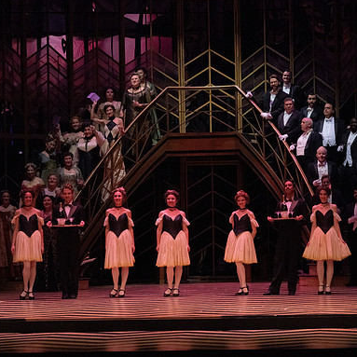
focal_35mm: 139
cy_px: 178
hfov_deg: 12.6
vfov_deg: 12.6
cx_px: 189
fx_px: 1622
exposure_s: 1/400
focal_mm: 108
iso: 12800
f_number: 14
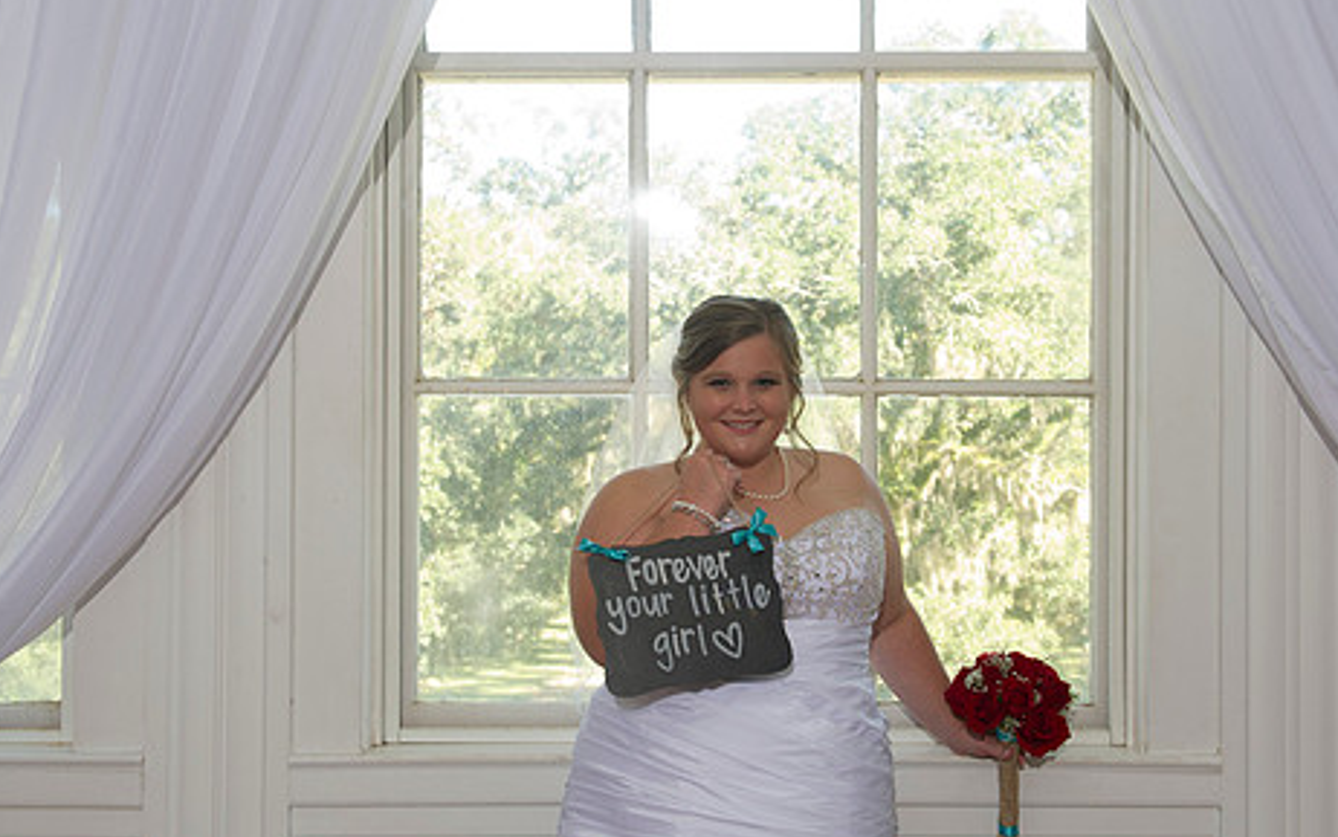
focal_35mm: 46
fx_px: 1678
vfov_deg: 28.0
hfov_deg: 43.5
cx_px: 701
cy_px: 397
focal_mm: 36
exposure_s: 1/100
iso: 640
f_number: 5.6
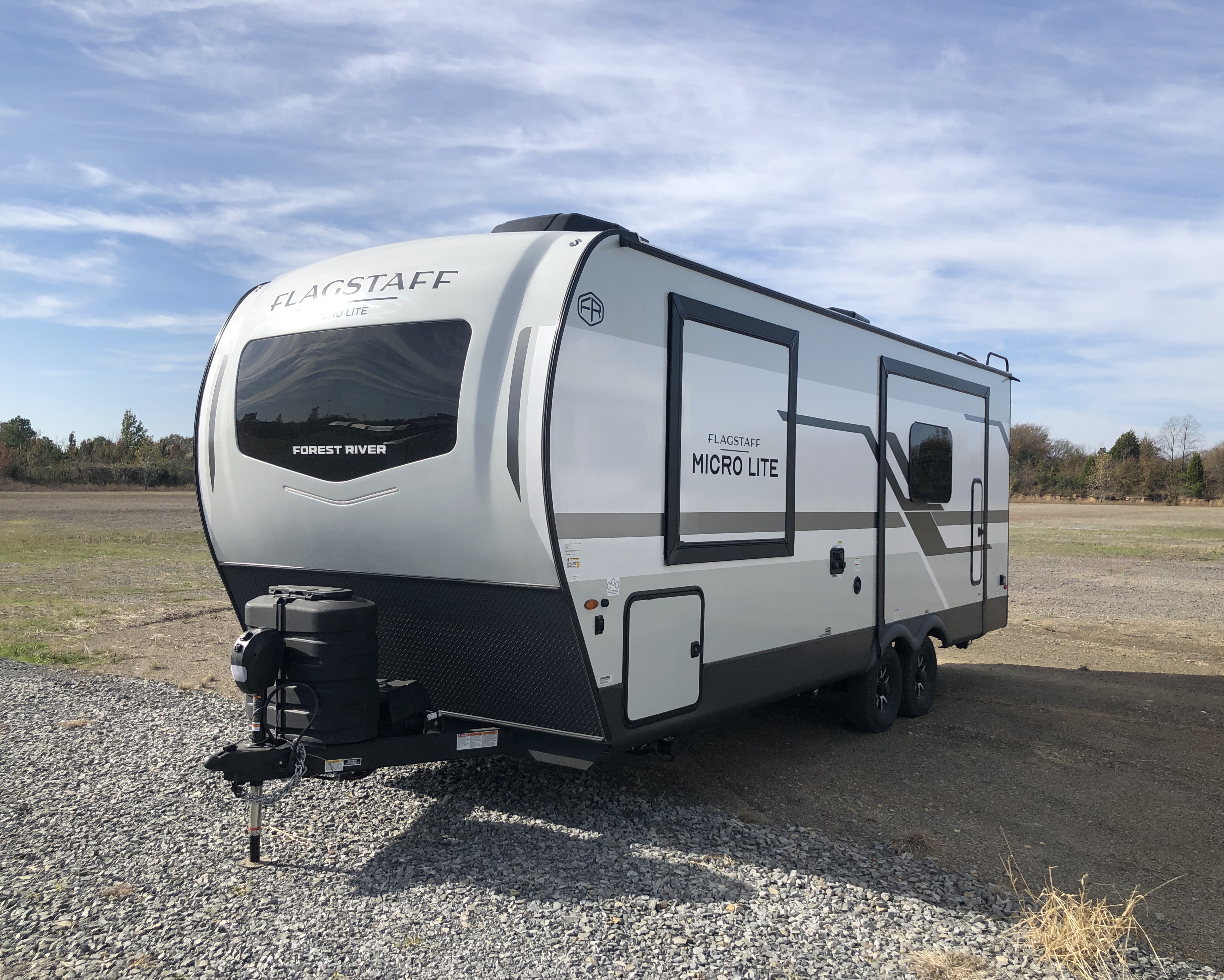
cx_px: 638
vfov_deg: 48.5
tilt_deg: -2.3
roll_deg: -0.9
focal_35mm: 30
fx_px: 1087
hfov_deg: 58.7
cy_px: 502
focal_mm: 3.99
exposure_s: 1/2183
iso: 20
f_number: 1.8
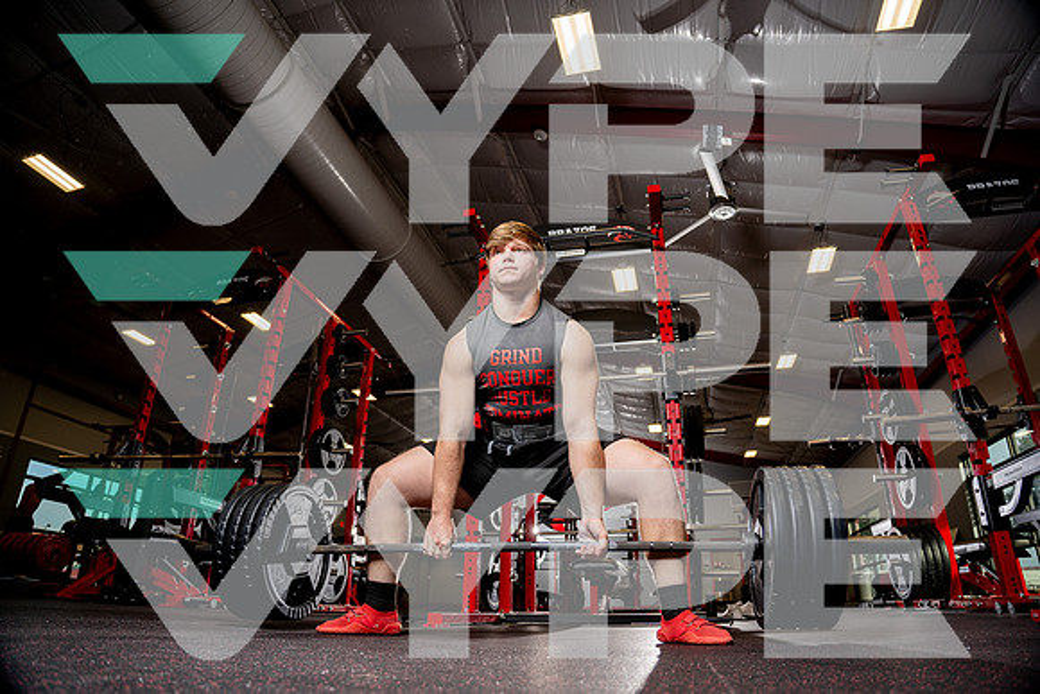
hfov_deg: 84.0
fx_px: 578
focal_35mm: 20
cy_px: 347
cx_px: 520
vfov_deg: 62.0
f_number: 4
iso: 100
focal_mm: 20
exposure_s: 1/250
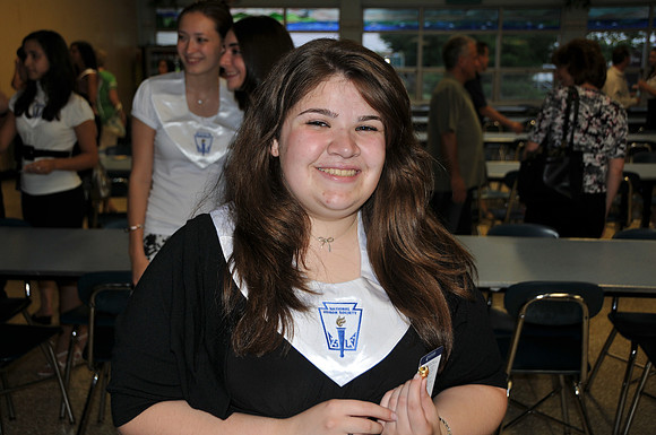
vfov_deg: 30.8
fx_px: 792
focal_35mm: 44
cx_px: 328
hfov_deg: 45.0
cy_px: 218
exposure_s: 1/60
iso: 200
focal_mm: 29
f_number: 4
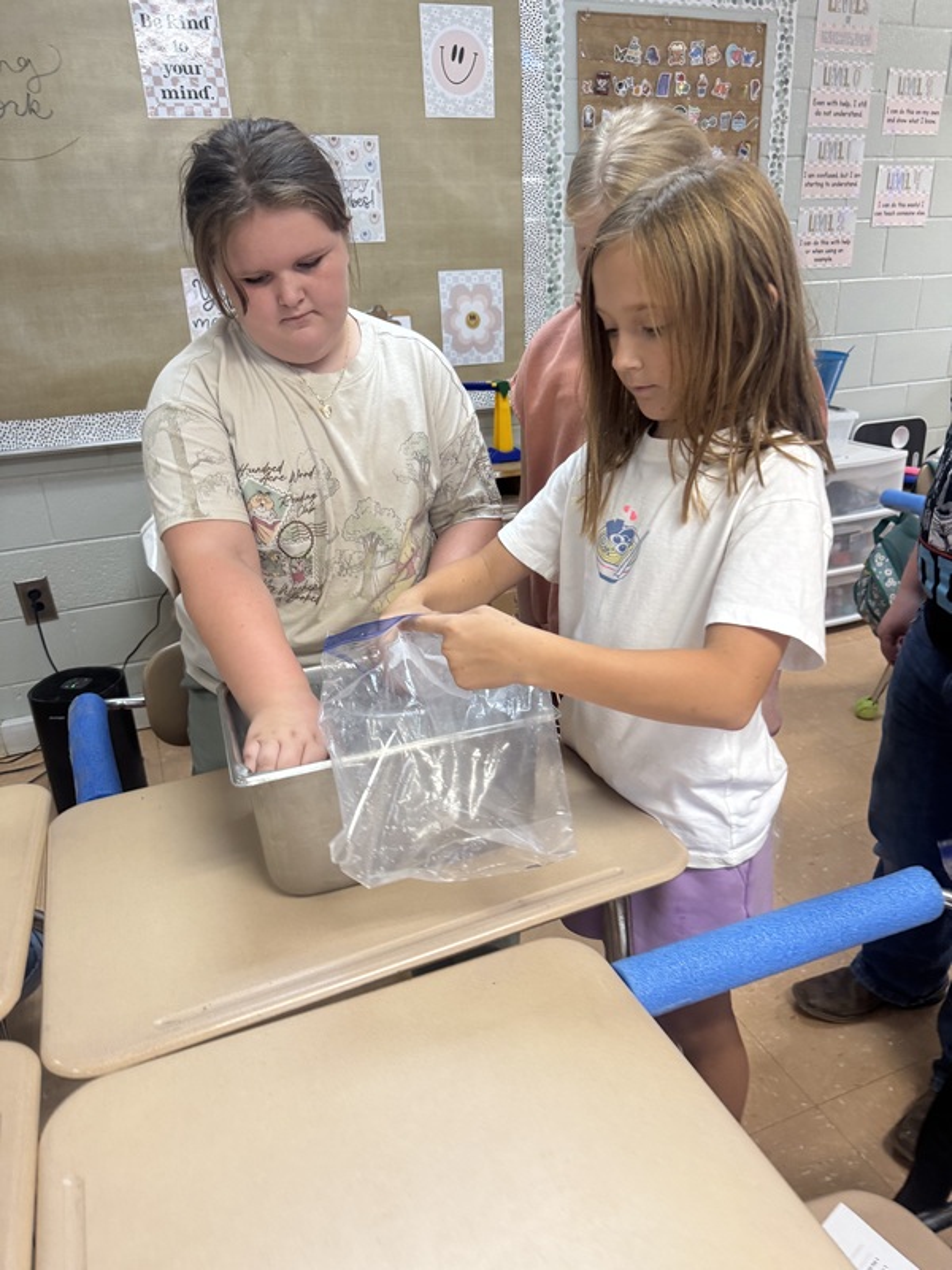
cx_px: 476
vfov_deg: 71.6
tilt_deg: -27.1
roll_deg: +0.2
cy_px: 635
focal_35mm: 24
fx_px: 880
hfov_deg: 56.8
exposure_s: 1/60
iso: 160
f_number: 1.78
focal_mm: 6.76
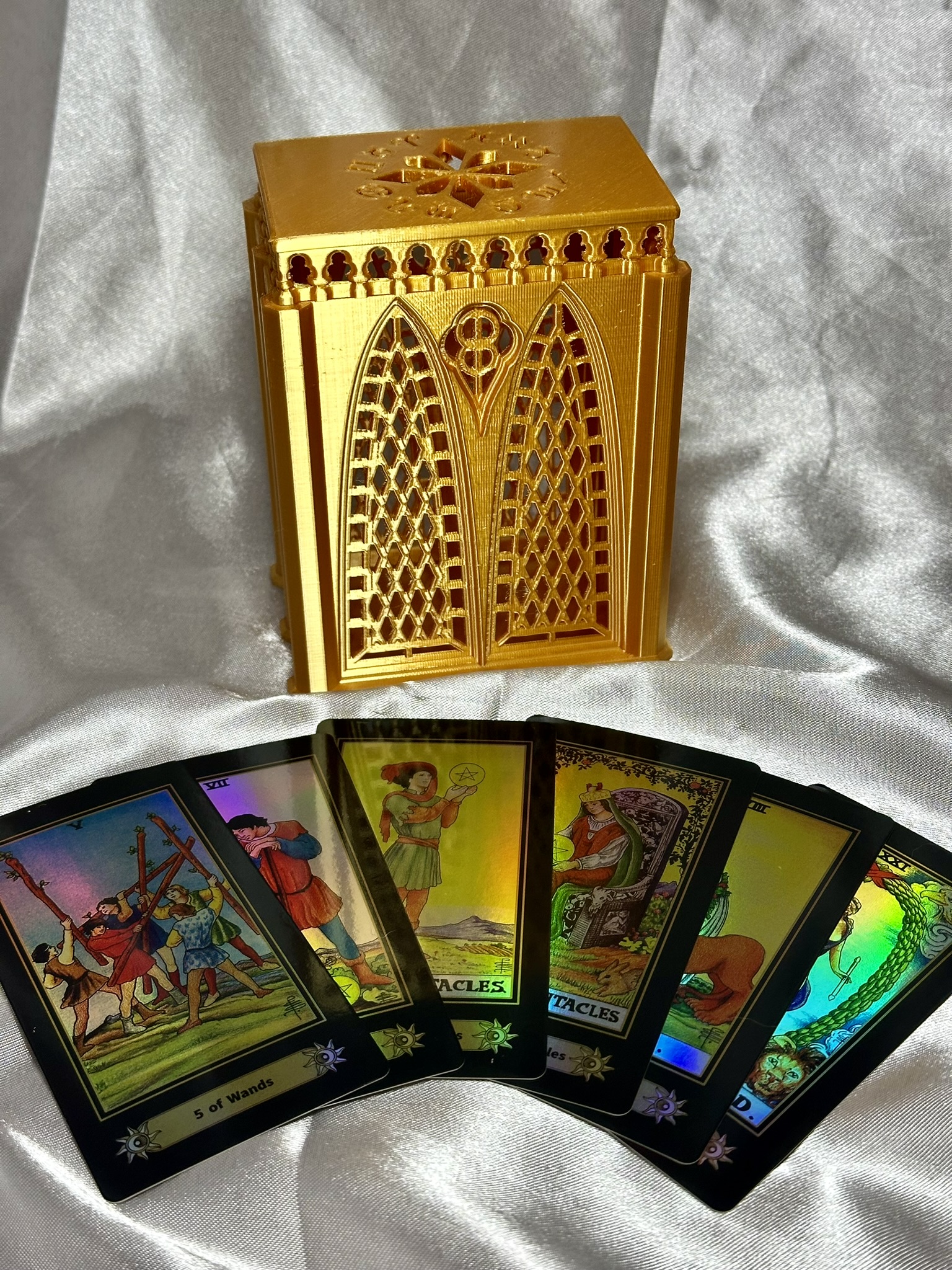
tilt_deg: -36.0
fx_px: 1760
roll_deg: -0.7
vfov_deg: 39.7
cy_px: 635
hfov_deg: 30.3
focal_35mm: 48
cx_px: 476
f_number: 1.78
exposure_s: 1/68
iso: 80
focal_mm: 6.86
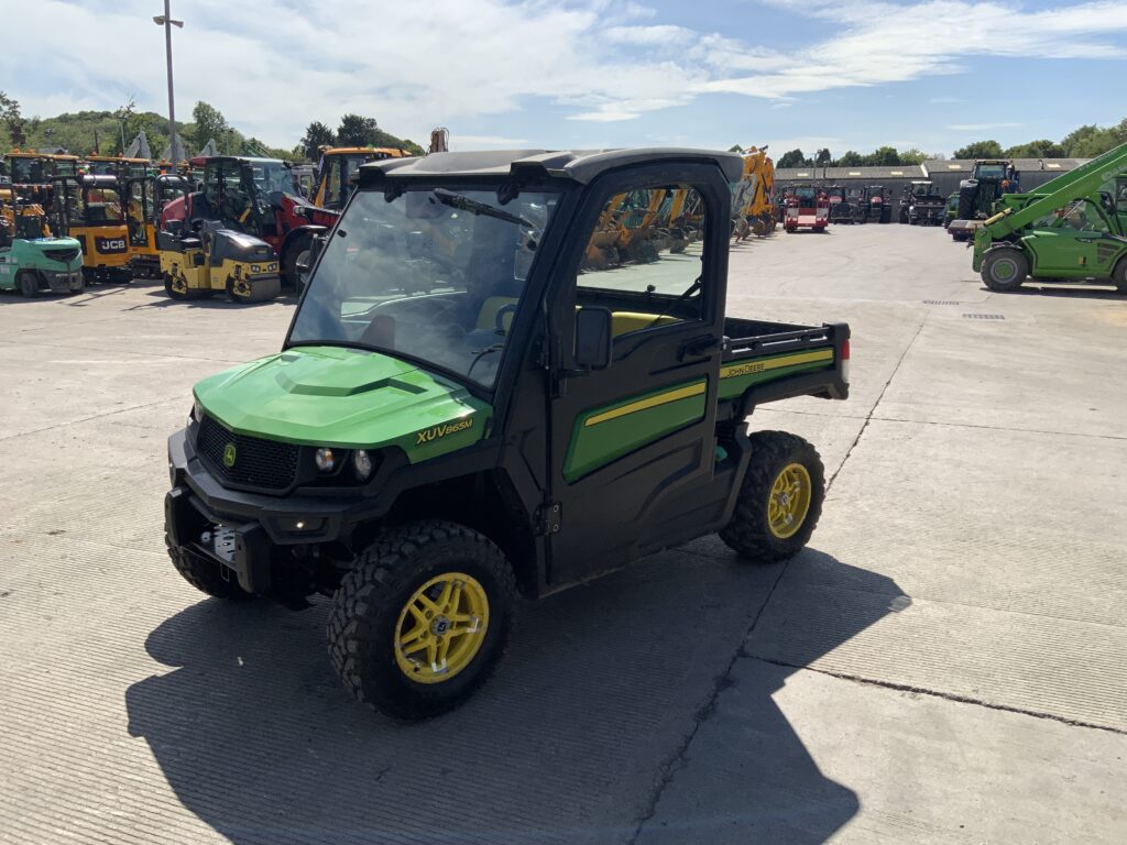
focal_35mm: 29
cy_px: 422
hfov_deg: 61.7
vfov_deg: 48.2
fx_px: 944
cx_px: 564
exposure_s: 1/2320
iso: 16
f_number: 1.8
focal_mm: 3
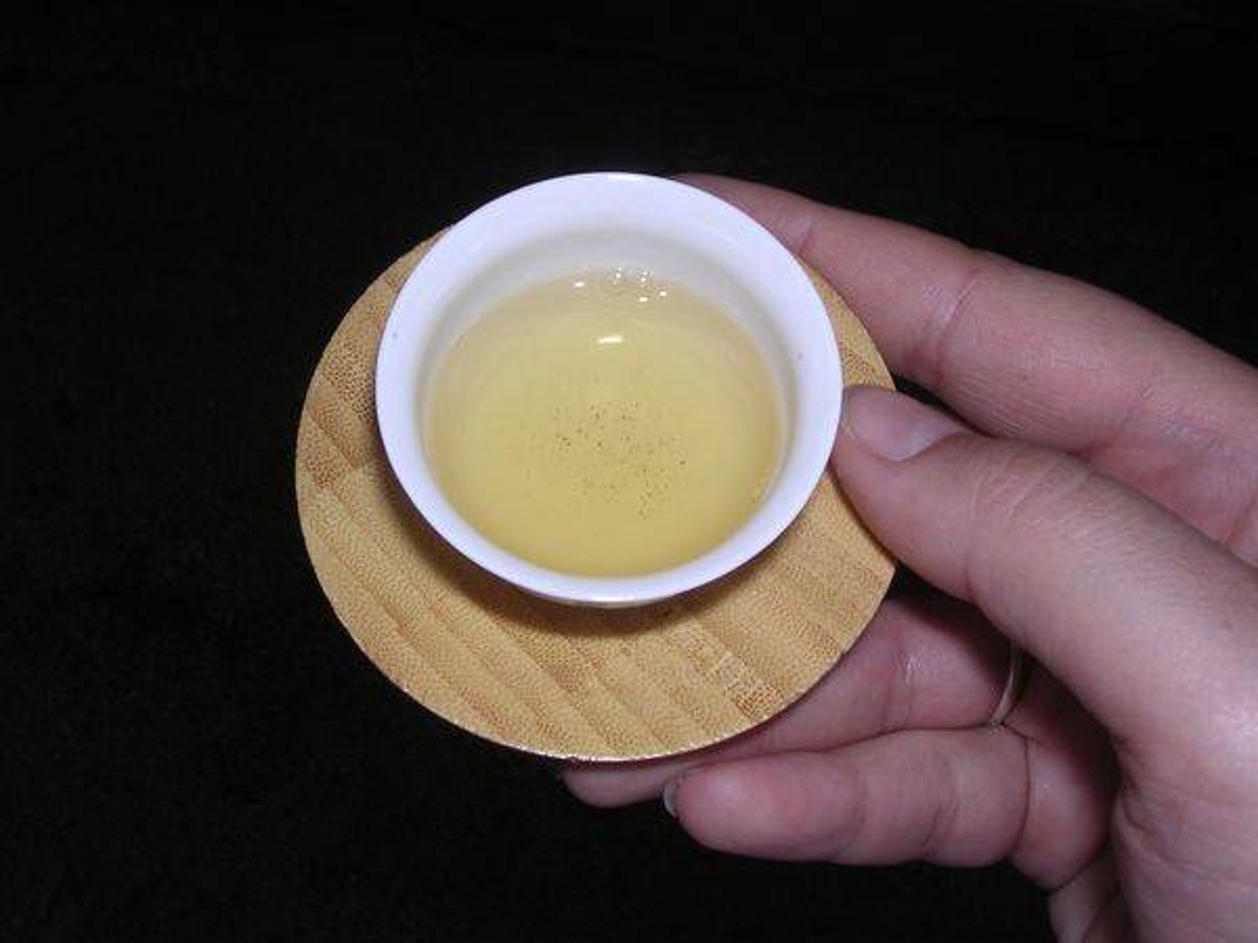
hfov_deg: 49.0
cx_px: 629
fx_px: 1381
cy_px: 472
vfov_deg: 37.7
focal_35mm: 38
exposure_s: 1/60.1
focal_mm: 5.8
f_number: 5.6
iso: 100
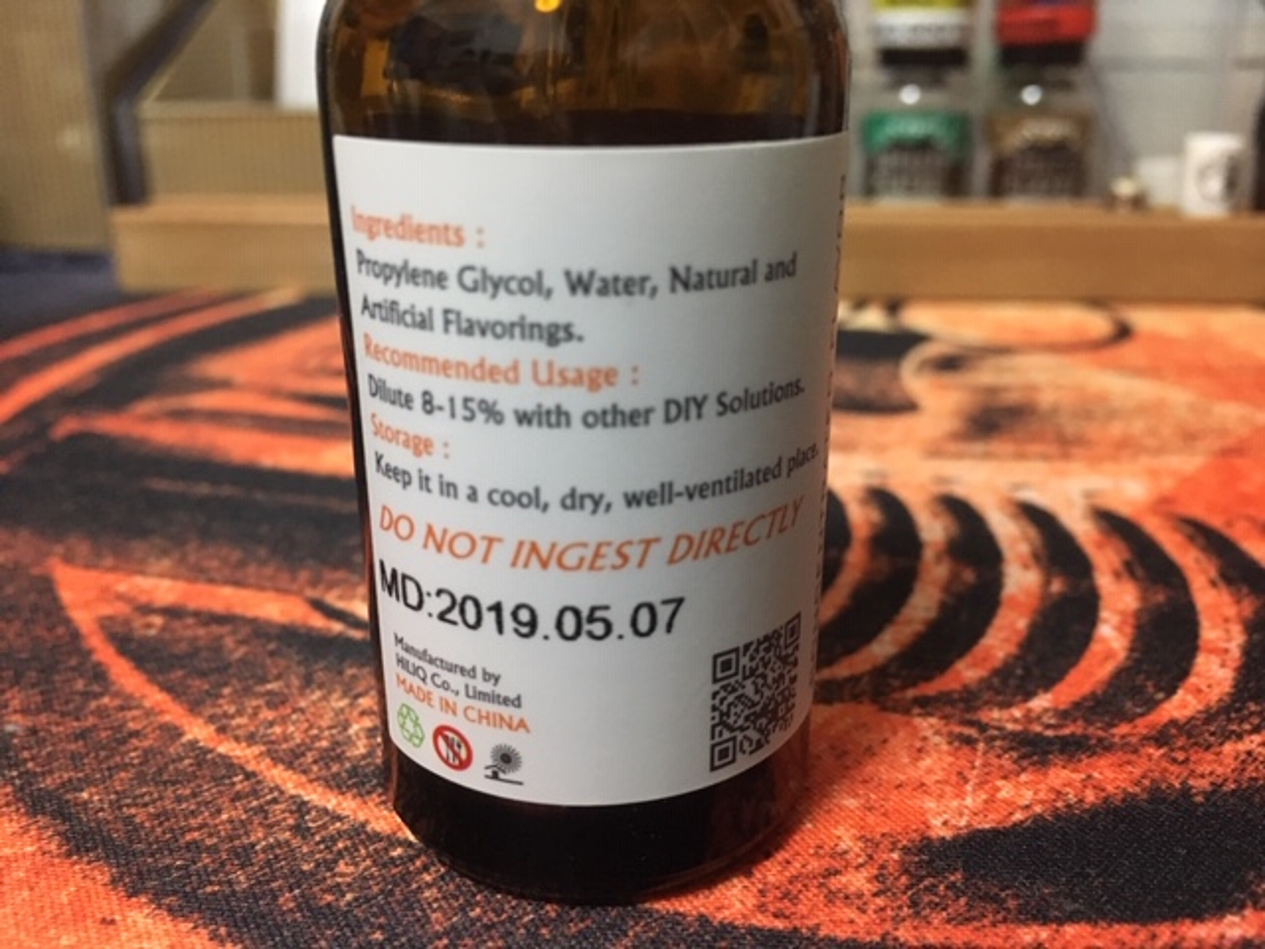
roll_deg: -0.3
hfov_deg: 61.7
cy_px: 474
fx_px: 1060
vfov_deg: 48.2
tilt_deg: -21.4
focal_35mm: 29
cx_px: 632
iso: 200
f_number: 2.2
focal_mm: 4.15
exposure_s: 1/30
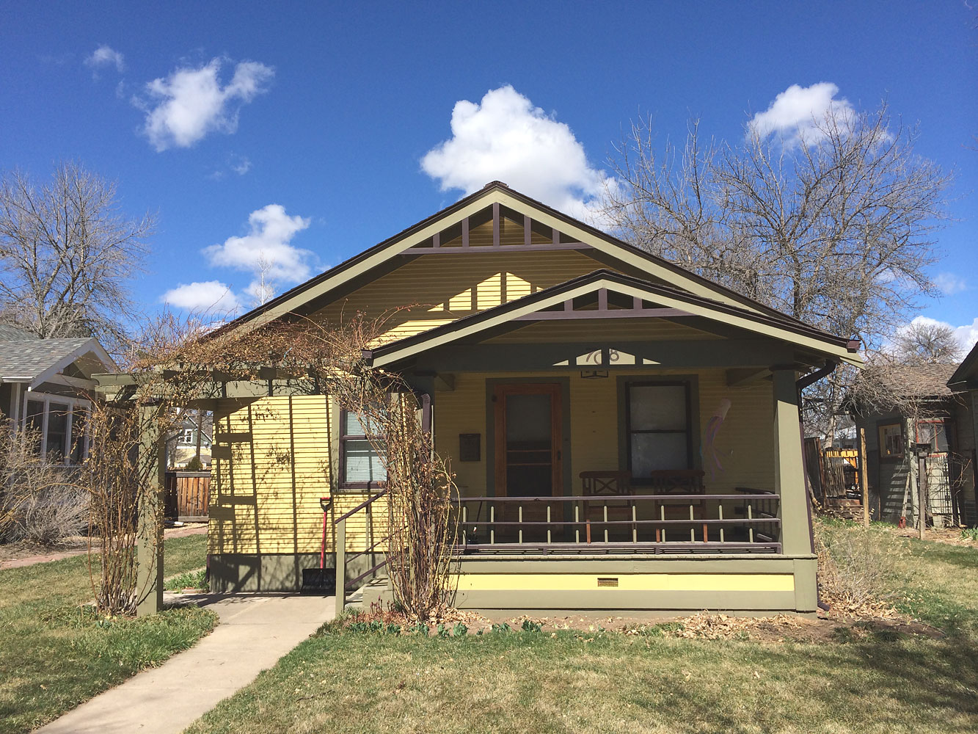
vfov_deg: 46.8
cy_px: 367
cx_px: 489
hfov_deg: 60.0
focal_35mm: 30
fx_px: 848
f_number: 2.2
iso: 32
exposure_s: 1/2160
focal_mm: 4.12
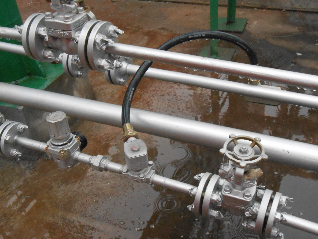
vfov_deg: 32.9
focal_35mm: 44
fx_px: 404
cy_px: 120
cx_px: 159
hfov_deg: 42.9
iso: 640
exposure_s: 1/125
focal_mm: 7.8
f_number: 4.5
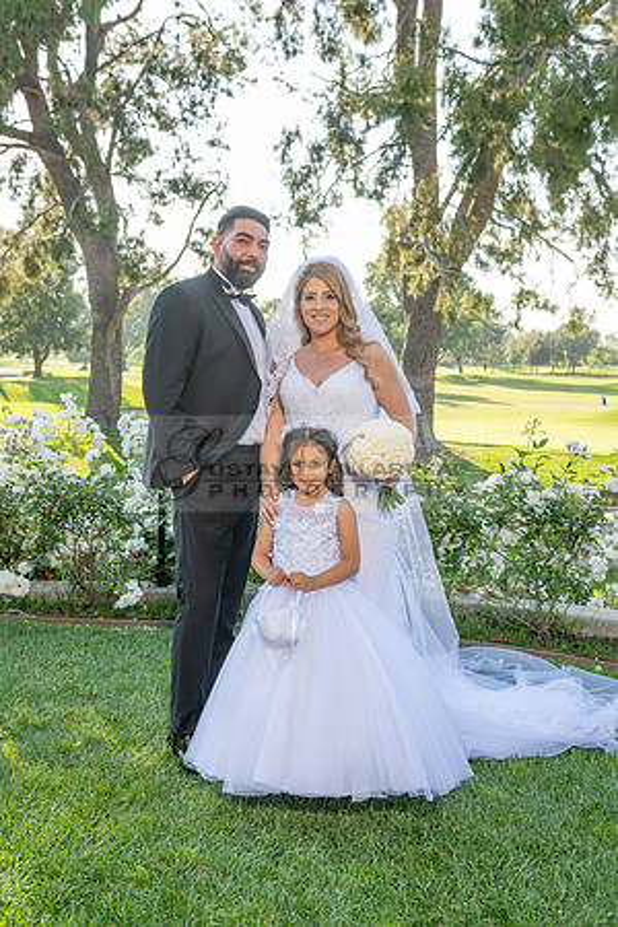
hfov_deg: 35.1
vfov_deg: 50.7
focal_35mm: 38
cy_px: 464
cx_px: 309
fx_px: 978
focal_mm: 38
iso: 250
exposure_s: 1/200
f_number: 5.6
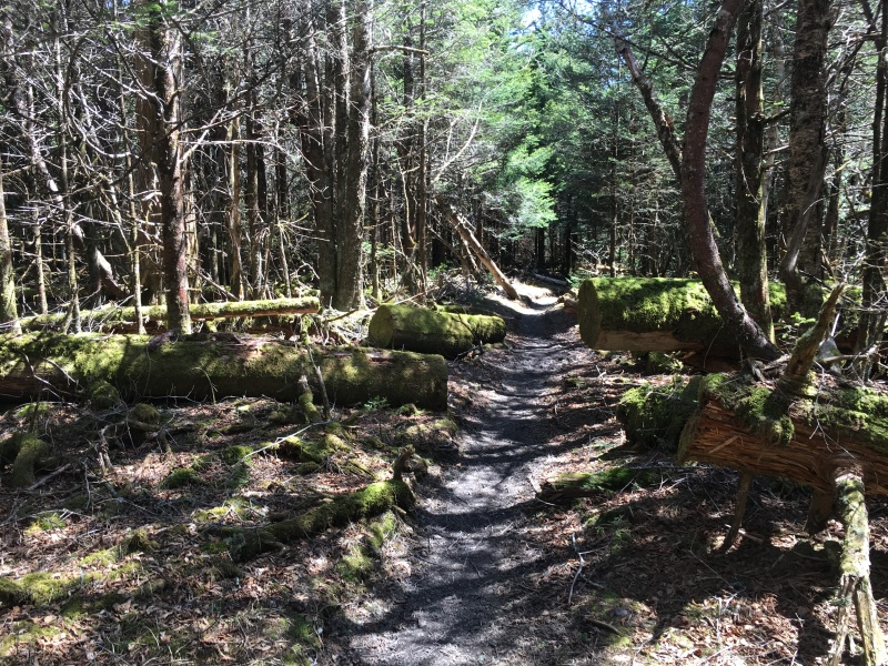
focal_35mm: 29
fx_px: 744
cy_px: 333
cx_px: 444
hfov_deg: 61.7
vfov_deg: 48.2
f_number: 2.2
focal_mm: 4.15
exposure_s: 1/120
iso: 25
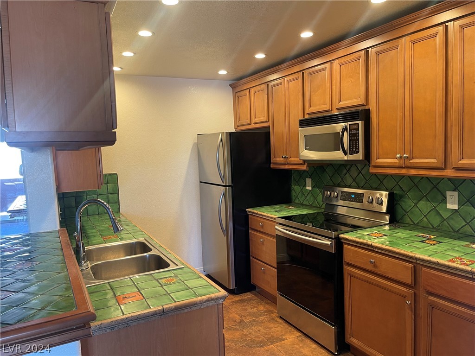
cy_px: 178
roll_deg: +2.1
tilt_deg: -4.8
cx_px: 238
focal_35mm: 25
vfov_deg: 54.9
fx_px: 343
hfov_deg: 69.4
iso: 100
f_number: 1.6
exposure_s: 1/60
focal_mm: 5.1
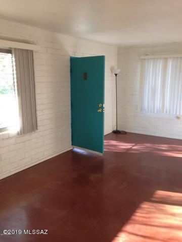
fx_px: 231
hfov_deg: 42.9
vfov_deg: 55.4
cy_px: 121
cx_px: 91
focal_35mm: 33
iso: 50
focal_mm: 4.12
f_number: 2.4
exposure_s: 1/24
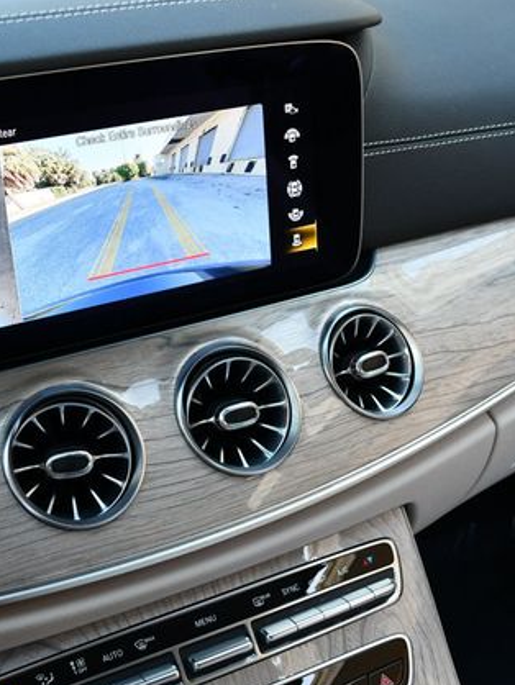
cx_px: 126
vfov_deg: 36.2
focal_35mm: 53
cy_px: 347
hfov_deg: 27.2
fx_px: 1050
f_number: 3.5
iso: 640
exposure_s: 1/250
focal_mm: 18
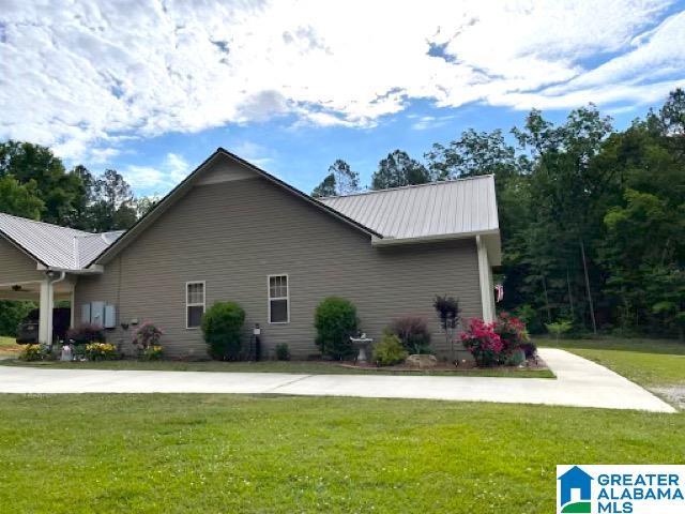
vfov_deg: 53.1
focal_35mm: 26
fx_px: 515
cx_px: 342
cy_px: 257
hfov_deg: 67.3
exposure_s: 1/7937
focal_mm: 5.1
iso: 32
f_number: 1.6
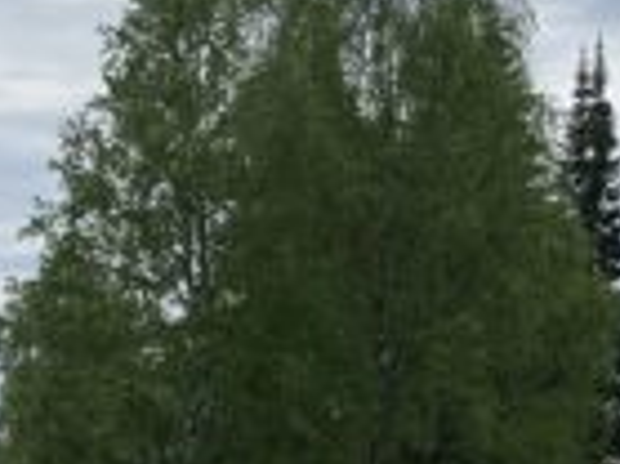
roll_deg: -0.8
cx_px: 236
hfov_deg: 13.7
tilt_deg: +0.5
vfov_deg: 10.1
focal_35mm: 144
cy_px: 584
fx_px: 2577
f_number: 1.8
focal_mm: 4.25
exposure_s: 1/1258
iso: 32
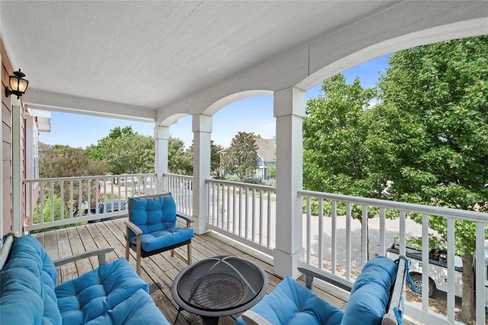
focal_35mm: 14
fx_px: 190
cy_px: 162
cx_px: 244
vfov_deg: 81.2
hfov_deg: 104.3
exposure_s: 1/5
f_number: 9
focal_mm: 14
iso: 200
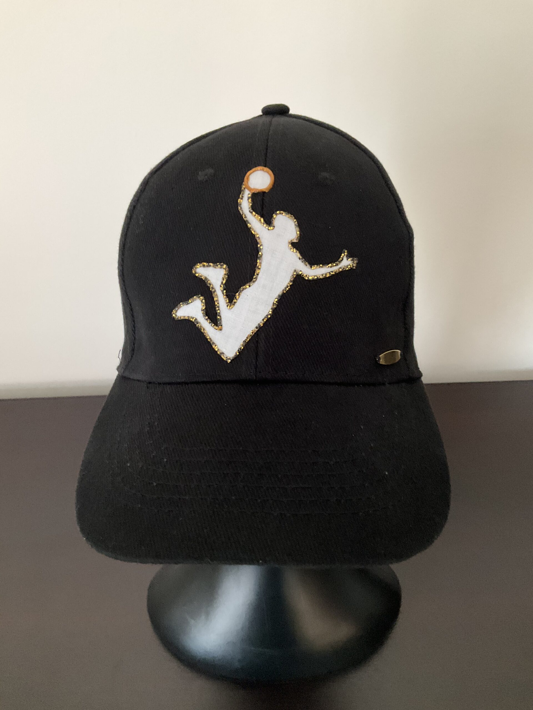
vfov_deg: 61.7
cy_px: 355
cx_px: 266
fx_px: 595
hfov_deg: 48.2
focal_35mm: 29
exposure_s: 1/40
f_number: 1.8
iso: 320
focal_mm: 3
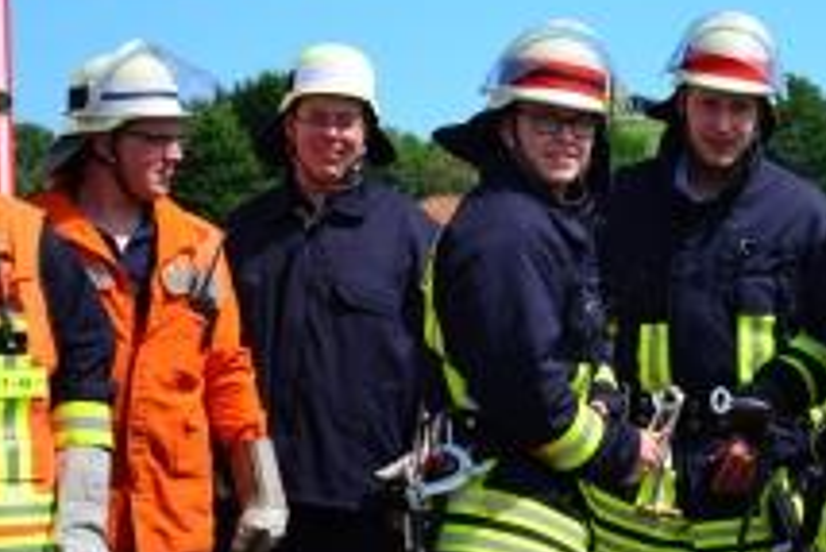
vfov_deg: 7.9
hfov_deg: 11.8
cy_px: 152
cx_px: 610
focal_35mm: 173
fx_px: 3973
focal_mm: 55
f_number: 5.6
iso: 320
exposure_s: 1/1250
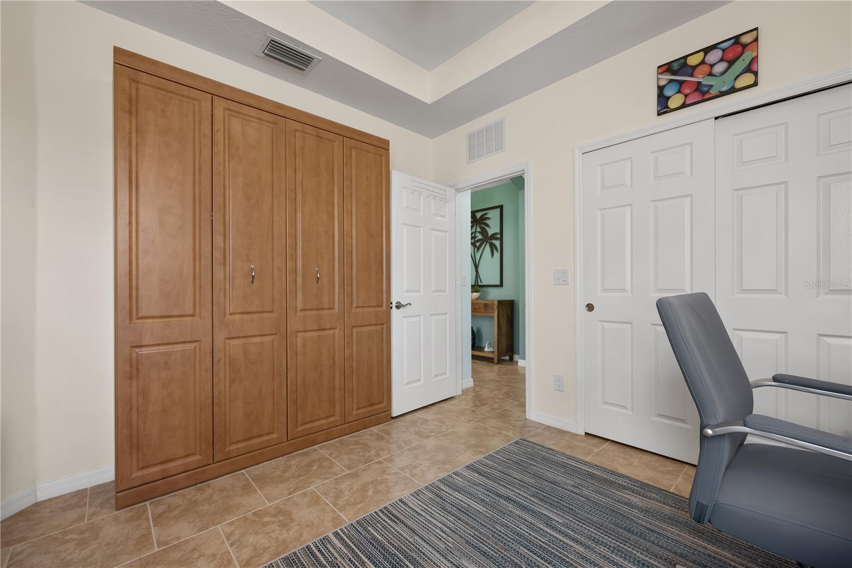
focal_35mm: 15
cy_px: 284
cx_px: 426
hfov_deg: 100.4
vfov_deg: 77.3
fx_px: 355
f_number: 8
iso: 400
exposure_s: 1/20
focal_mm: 15
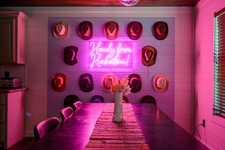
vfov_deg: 43.5
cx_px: 112
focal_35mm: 30
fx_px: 187
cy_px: 75
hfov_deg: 62.0
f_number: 4
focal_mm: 30
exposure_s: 1/100
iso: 500
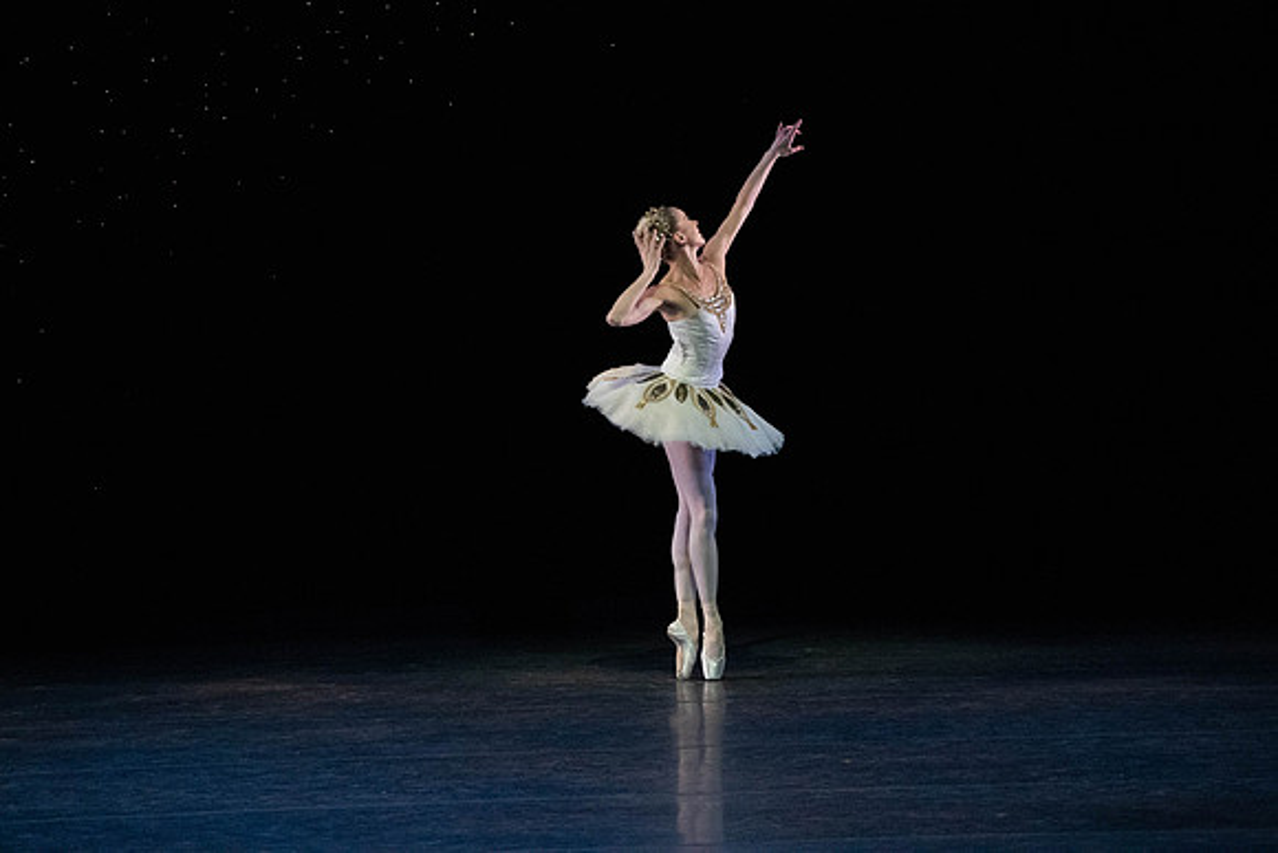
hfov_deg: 6.5
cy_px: 426
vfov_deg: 4.3
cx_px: 639
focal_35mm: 318
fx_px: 11291
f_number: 11
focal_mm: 318
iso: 20000
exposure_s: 1/500
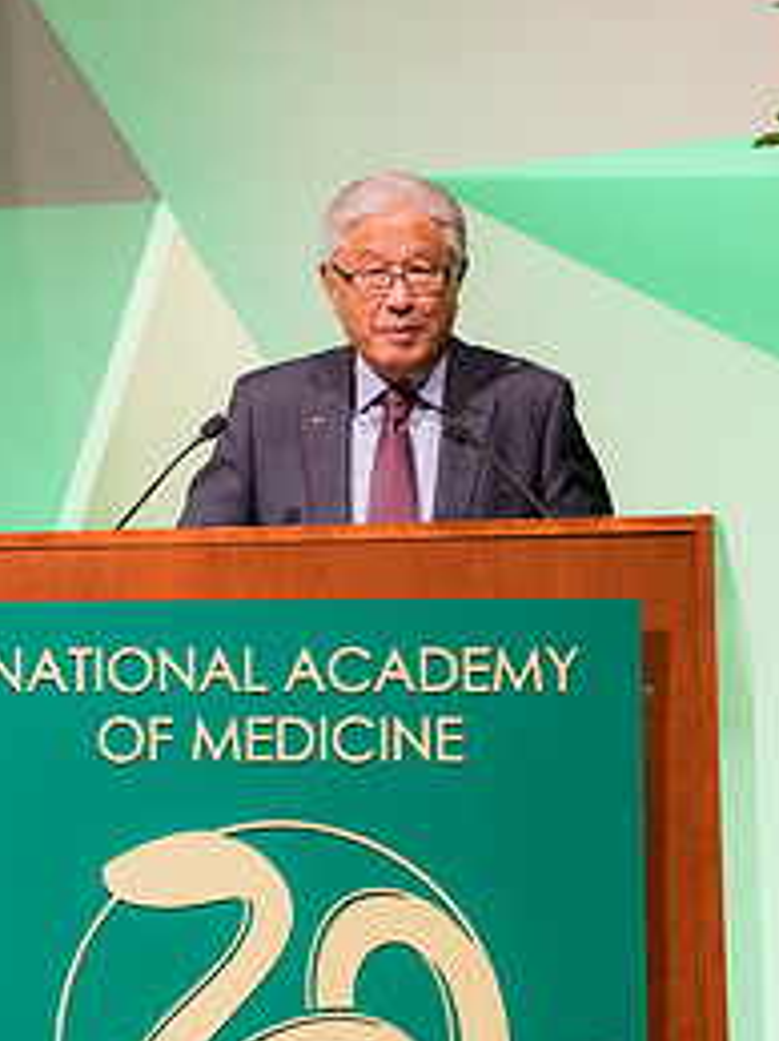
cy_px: 539
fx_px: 5826
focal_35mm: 194
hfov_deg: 7.6
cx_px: 261
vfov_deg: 10.2
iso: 1400
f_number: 4
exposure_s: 1/125
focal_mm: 116
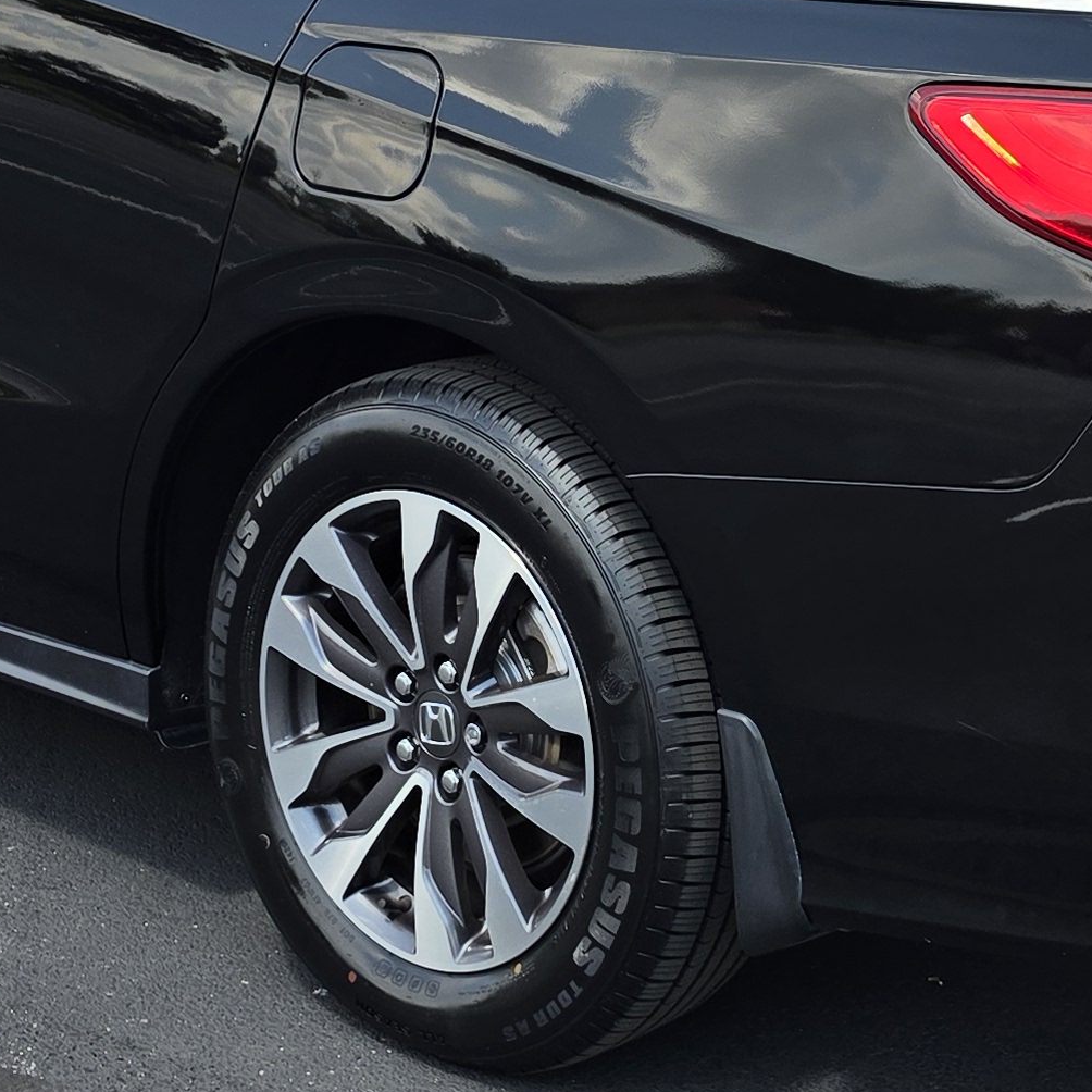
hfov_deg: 21.3
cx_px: 698
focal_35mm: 81
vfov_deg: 21.0
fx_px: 2891
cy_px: 162
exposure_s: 1/5015
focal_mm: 6.5
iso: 64
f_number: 1.4
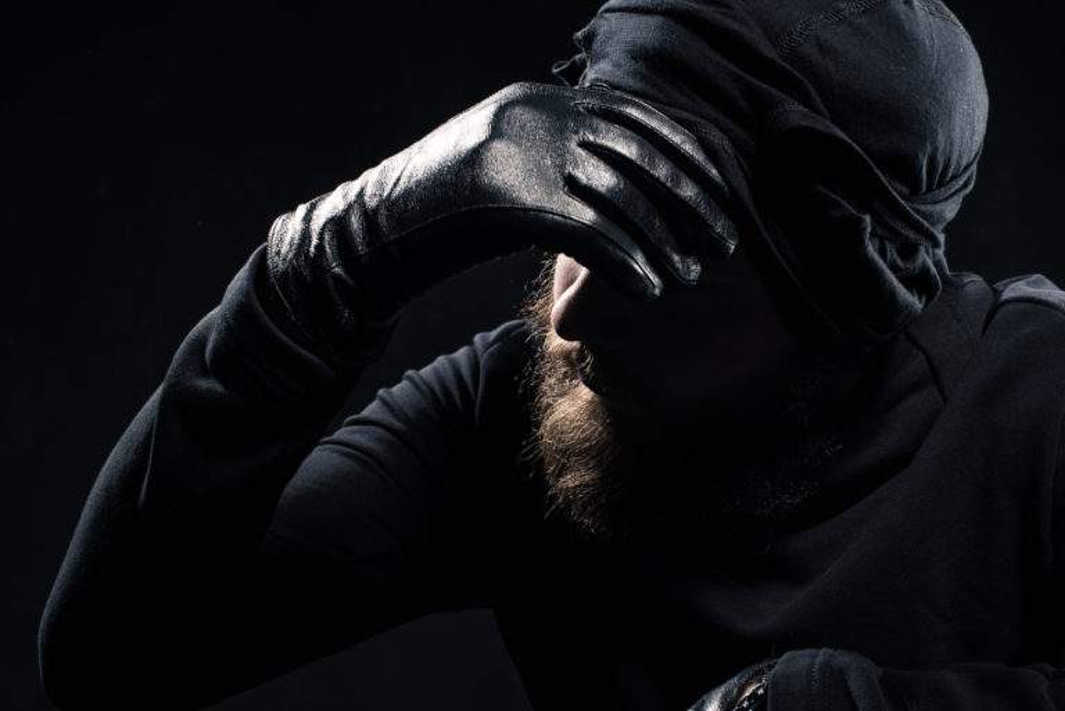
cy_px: 356
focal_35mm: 50
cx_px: 532
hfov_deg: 39.6
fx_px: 1480
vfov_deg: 27.0
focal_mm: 50
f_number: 9
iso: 100
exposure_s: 1/200
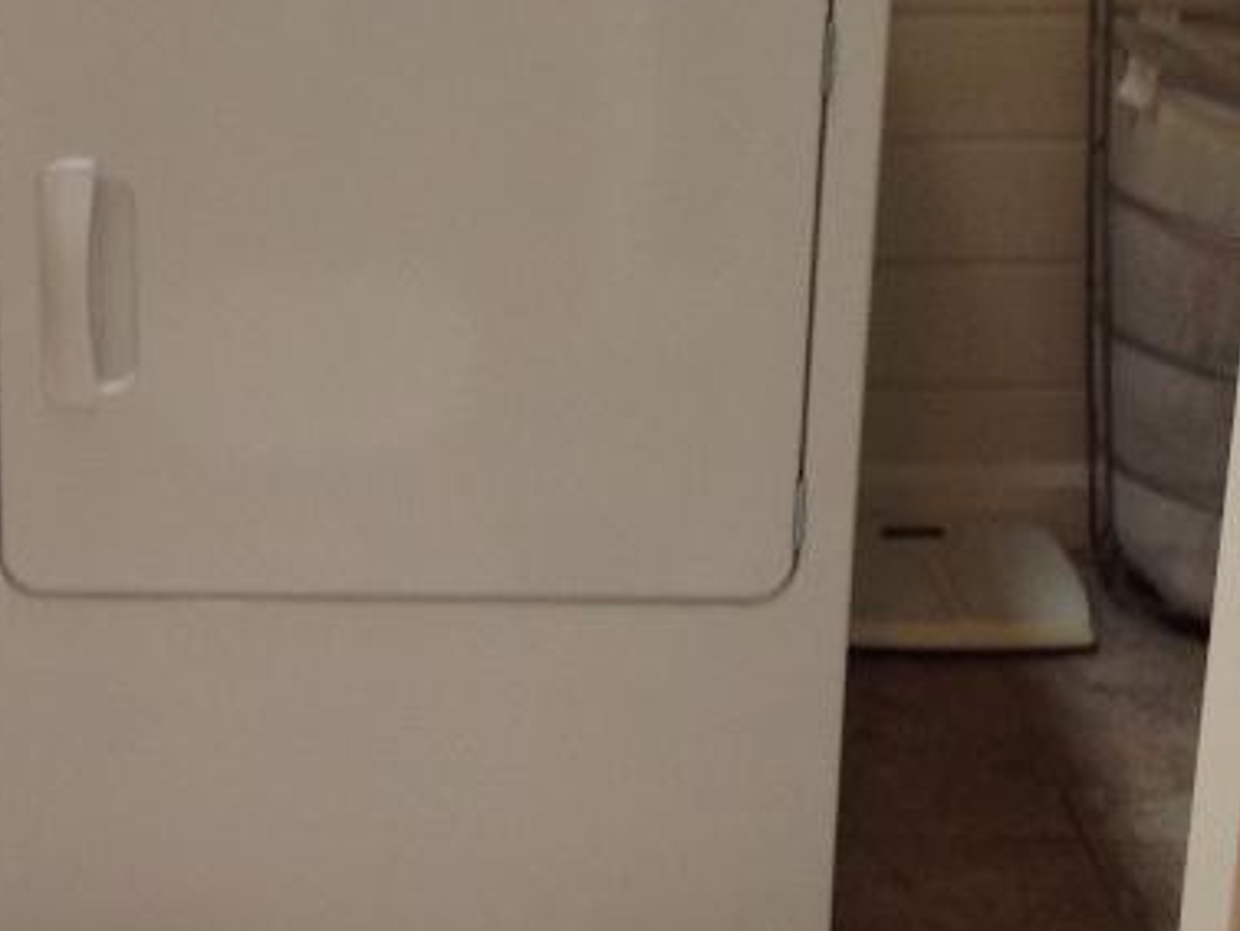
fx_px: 3404
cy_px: 286
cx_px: 319
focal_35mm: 95
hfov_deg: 20.5
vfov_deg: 15.5
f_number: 2.4
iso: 50
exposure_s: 1/17
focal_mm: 4.28
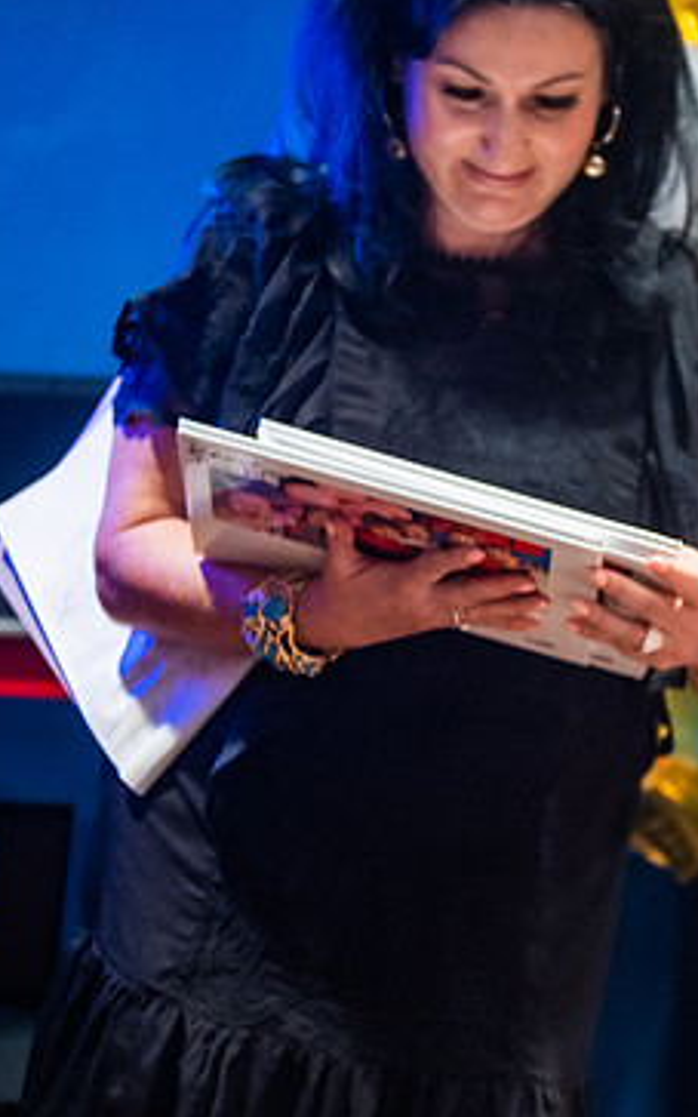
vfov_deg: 18.3
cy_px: 586
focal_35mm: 114
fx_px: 3468
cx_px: 861
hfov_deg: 11.3
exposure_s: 1/125
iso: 1600
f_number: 2.8
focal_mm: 70
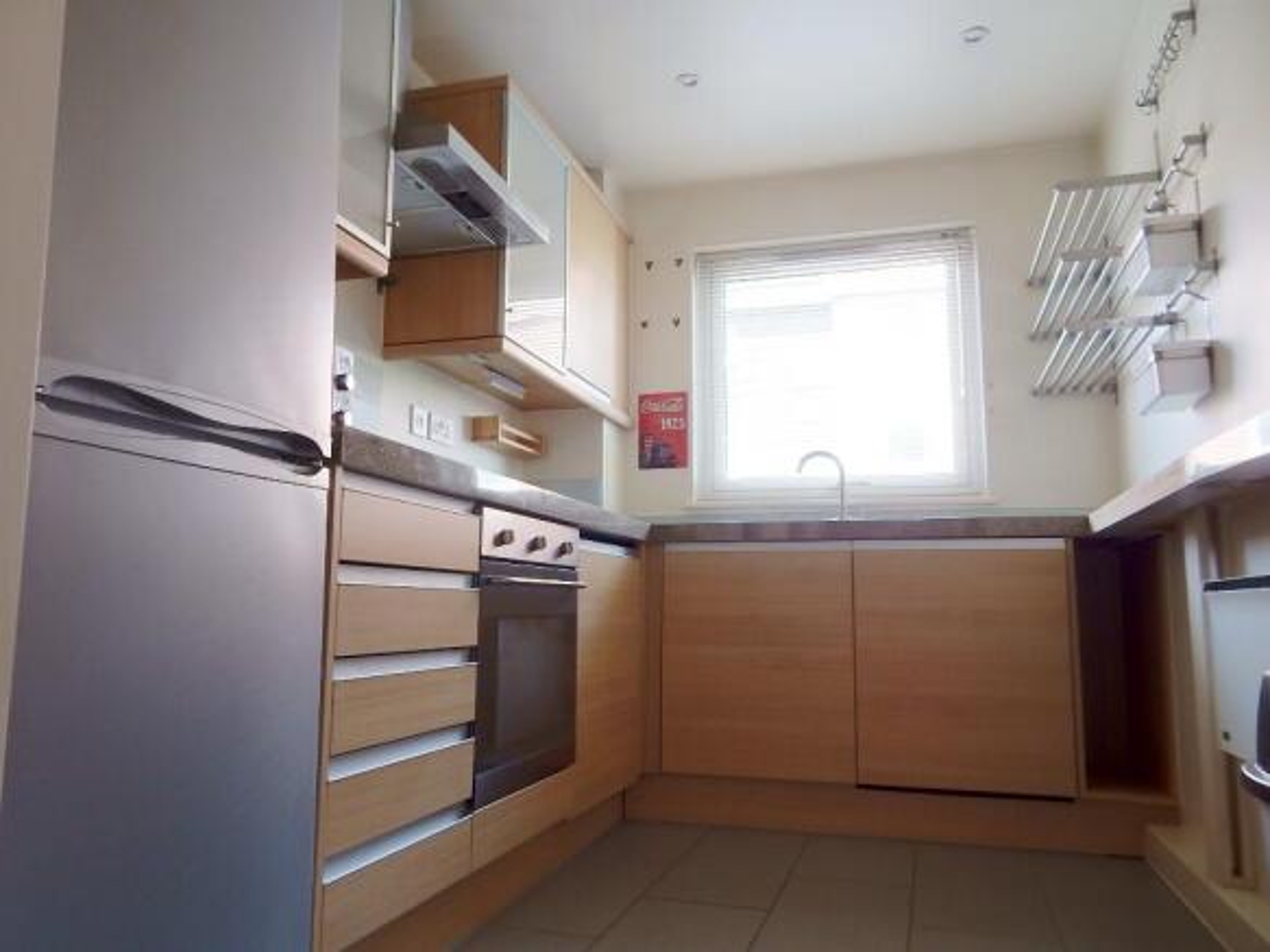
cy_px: 476
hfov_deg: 69.4
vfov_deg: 54.9
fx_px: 917
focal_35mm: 25
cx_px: 635
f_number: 3.7
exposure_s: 1/30
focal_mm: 4.5
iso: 250
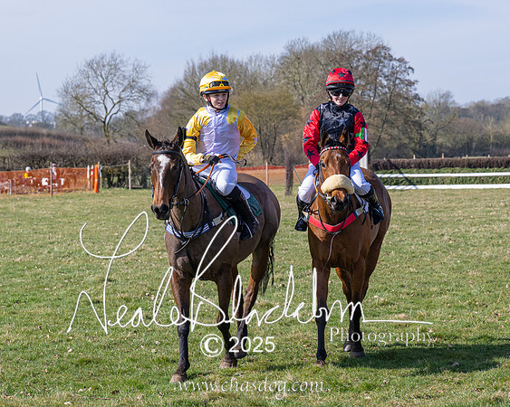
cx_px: 320
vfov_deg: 12.5
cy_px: 194
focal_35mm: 124
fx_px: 1866
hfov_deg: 15.5
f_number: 5
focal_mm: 70
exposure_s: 1/1250
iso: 200
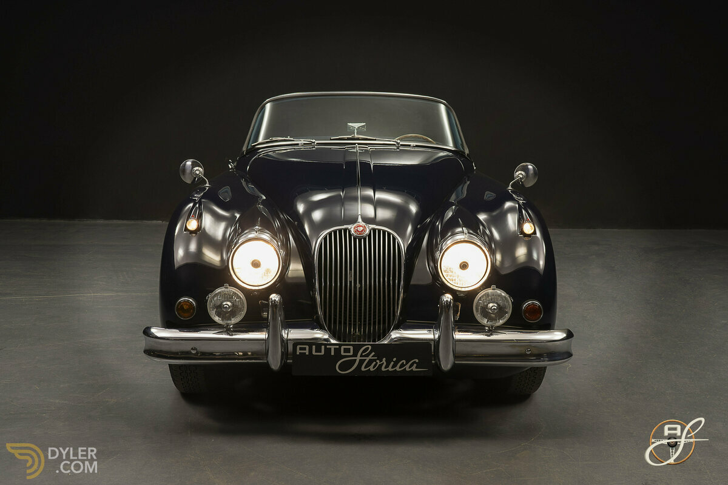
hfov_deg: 45.4
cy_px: 242
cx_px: 364
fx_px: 869
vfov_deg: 31.2
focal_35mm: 43
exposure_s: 1/2.5
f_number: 8
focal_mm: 43
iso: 250
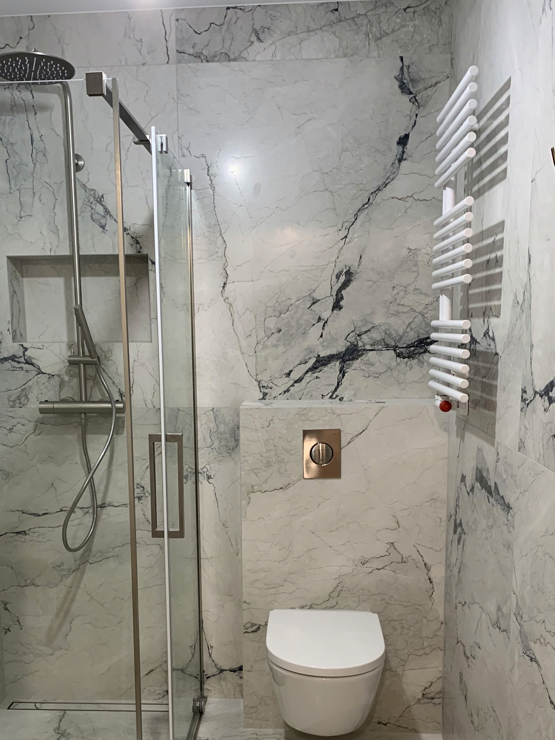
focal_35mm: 38
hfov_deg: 37.7
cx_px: 241
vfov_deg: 48.4
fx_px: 812
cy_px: 476
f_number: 1.8
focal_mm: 4.25
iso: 100
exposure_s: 1/50
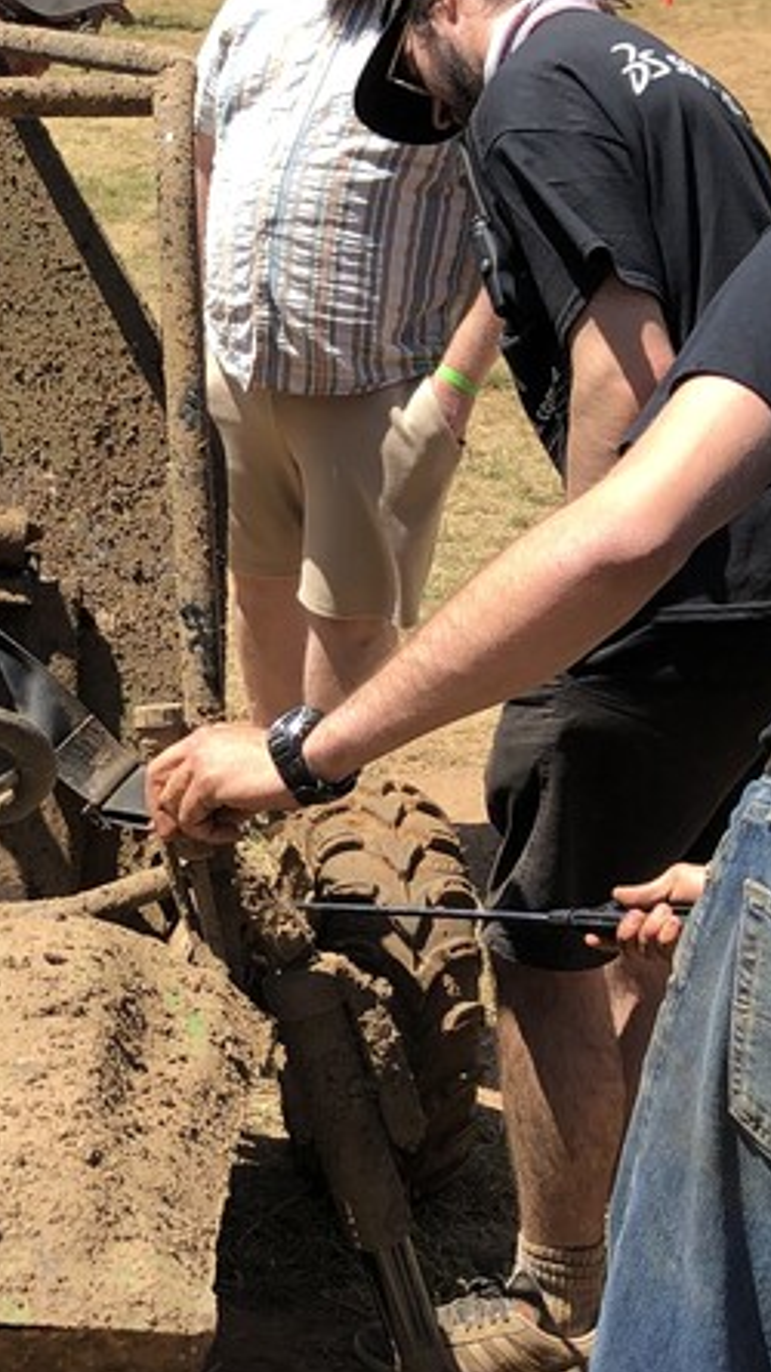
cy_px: 836
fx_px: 2692
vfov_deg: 28.5
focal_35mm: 74
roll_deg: -3.1
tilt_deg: -20.0
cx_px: -170
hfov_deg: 15.7
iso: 20
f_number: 1.8
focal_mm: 4
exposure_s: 1/810
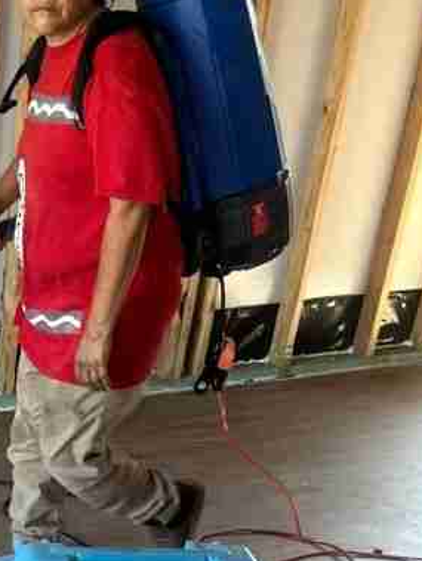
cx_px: -167
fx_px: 1201
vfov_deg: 22.6
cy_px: 787
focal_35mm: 74
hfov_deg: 18.2
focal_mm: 5.1
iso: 100
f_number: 1.6
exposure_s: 1/120
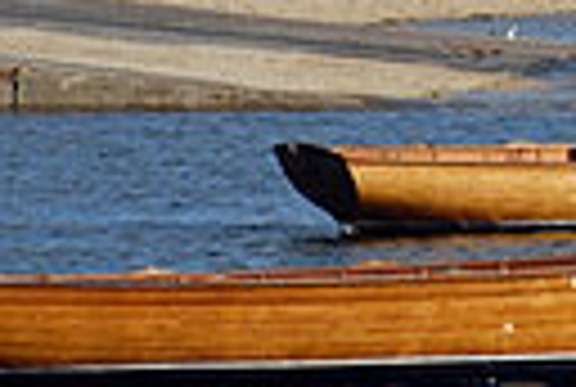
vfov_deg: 2.0
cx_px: 616
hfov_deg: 3.0
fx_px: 10953
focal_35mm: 683
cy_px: -148
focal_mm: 130
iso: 200
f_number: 11
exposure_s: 1/400
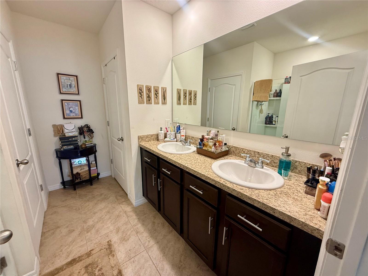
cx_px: 184
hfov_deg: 102.1
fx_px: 149
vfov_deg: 85.7
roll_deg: -1.2
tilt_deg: -11.9
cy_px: 138
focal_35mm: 14
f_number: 2.2
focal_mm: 2.22
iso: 200
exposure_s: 1/60
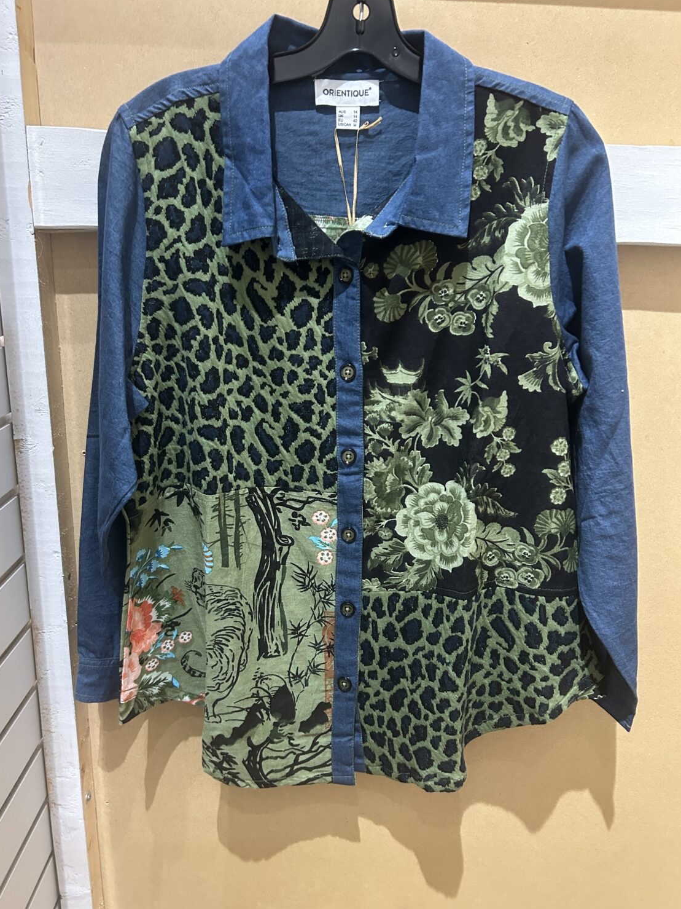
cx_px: 340
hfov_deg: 51.3
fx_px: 708
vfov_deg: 65.3
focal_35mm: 27
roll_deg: -2.3
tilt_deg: -15.5
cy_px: 449
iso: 500
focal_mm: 5.7
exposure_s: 1/60
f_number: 1.5
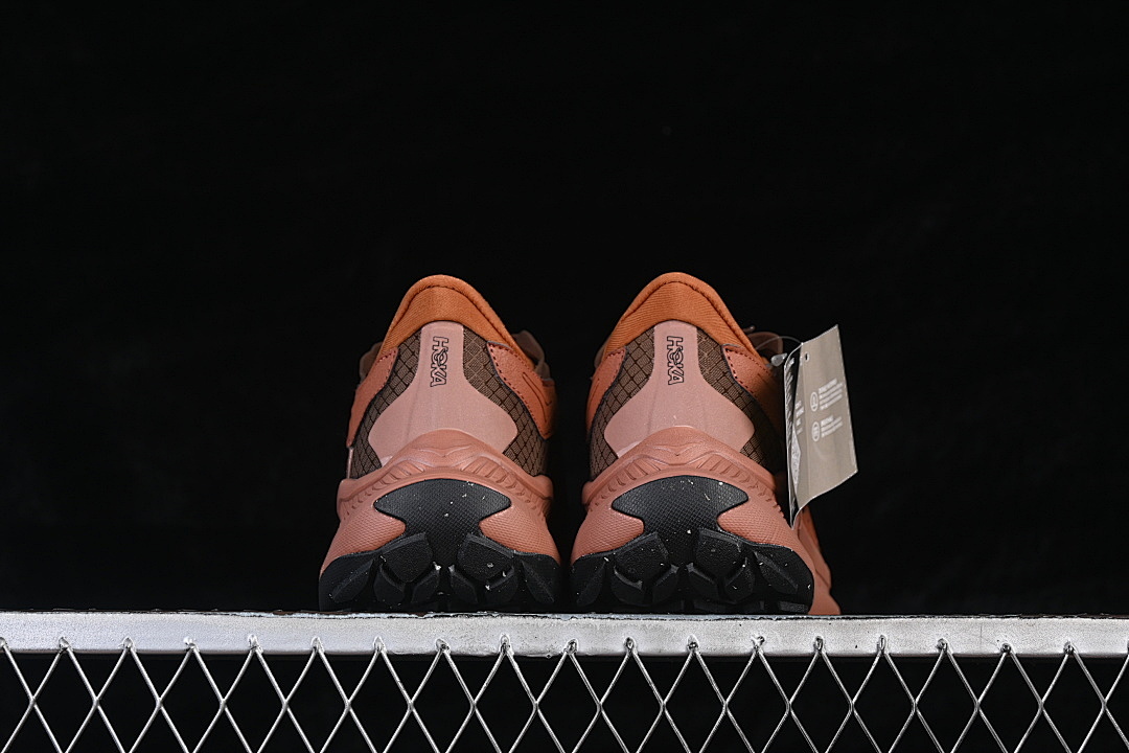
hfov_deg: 27.0
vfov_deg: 18.2
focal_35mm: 75
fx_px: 2352
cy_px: 376
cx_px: 564
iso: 160
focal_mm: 50
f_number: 7.1
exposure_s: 1/80
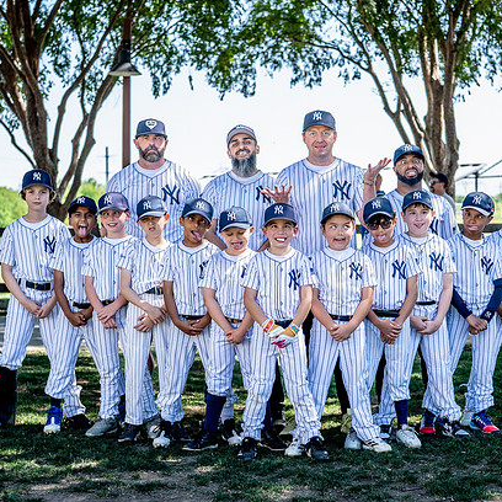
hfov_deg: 20.9
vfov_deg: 20.9
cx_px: 291
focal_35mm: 83
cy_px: 293
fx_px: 1362
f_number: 2.8
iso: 100
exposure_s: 1/400
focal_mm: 50
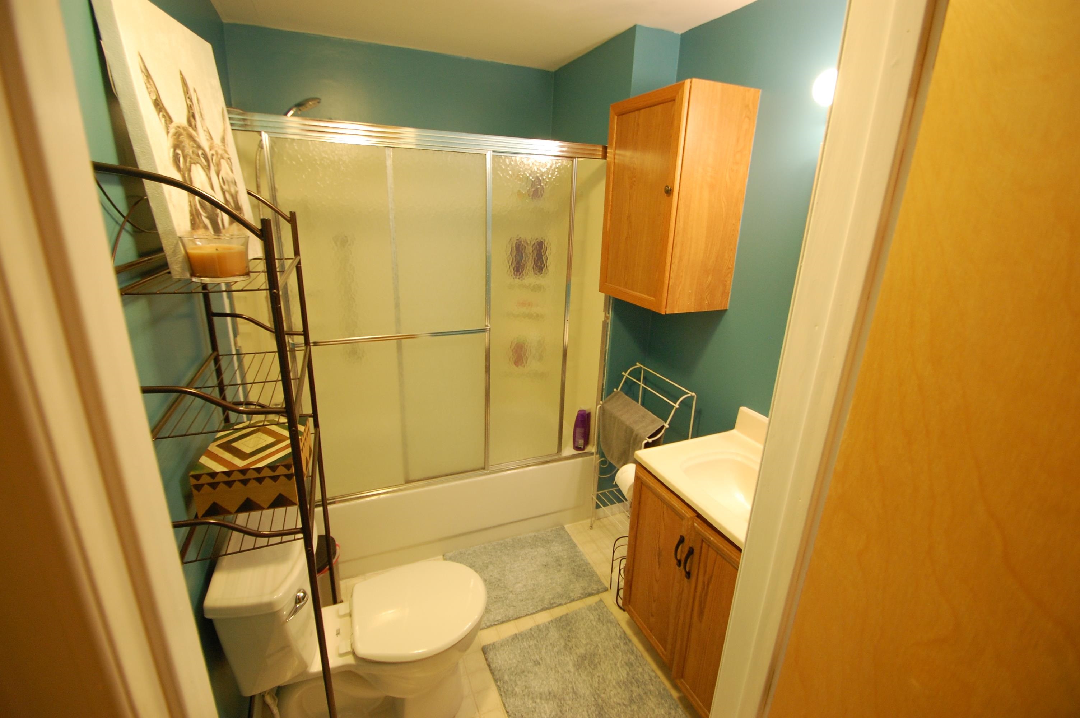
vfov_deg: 77.2
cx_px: 540
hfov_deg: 100.4
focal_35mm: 15
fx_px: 450
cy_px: 359
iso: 800
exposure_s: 1/30
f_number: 3.5
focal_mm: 10
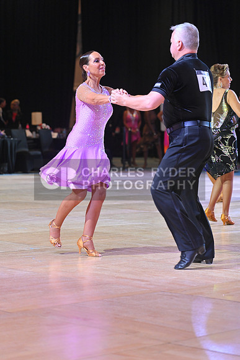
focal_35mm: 112
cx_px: 120
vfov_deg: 18.3
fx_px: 1119
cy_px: 180
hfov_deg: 12.2
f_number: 4
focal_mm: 112
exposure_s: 1/250
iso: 2000
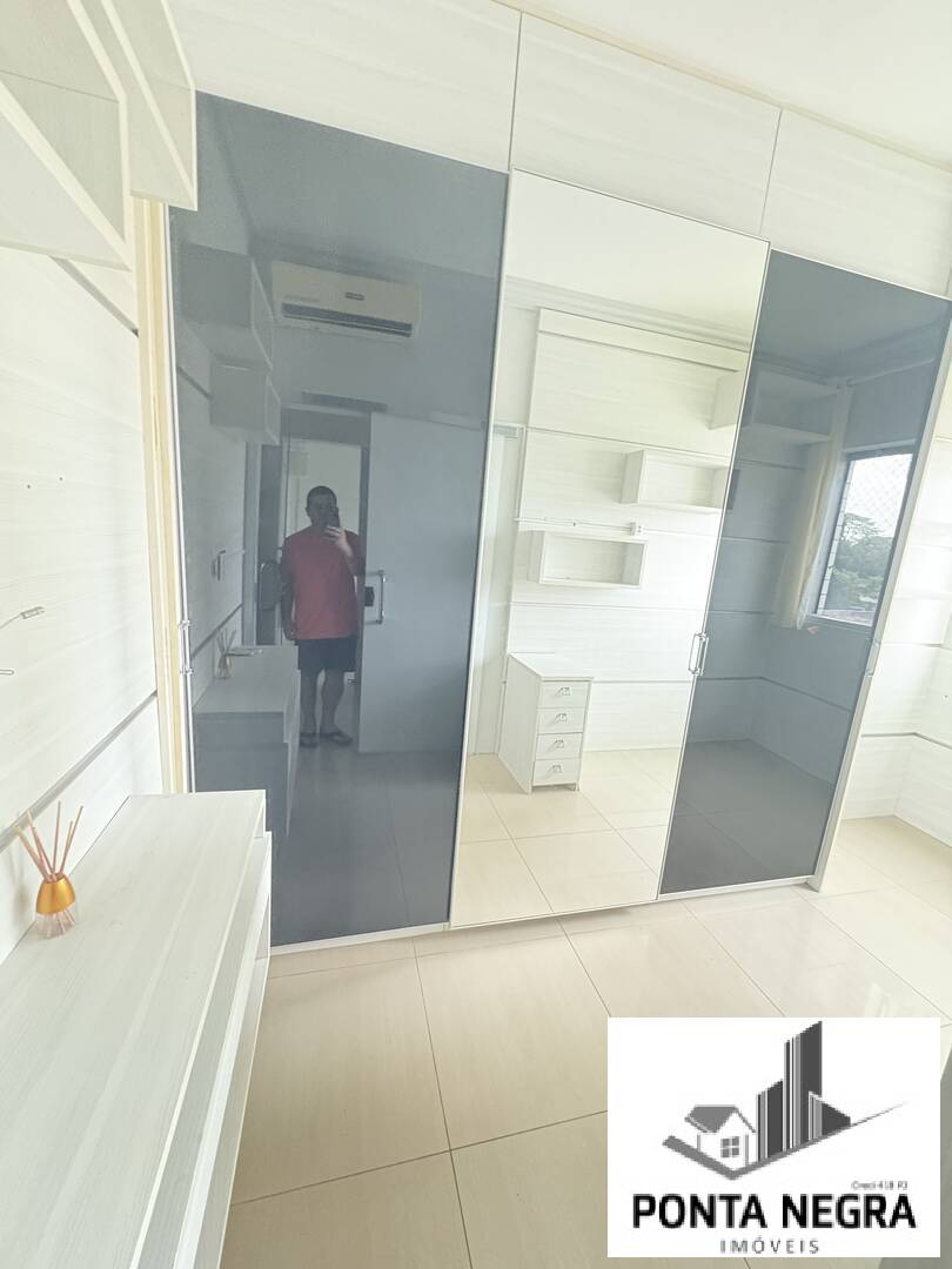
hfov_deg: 85.7
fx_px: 513
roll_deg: -3.9
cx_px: 476
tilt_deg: -13.8
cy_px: 634
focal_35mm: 14
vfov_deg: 102.1
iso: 1000
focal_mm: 2.22
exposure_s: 1/42
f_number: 2.2
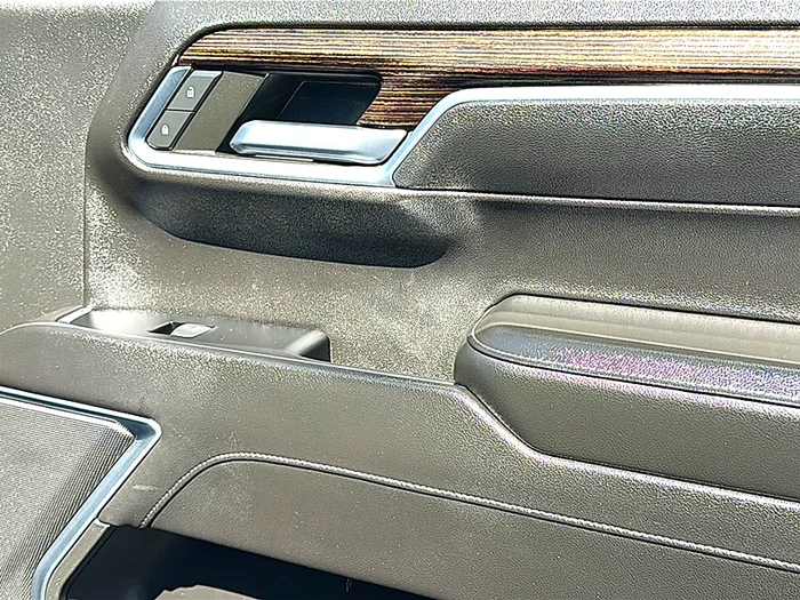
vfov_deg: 35.1
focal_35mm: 41
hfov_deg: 45.8
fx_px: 948
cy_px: 300
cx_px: 400
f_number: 1.78
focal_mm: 6.86
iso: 80
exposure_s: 1/719
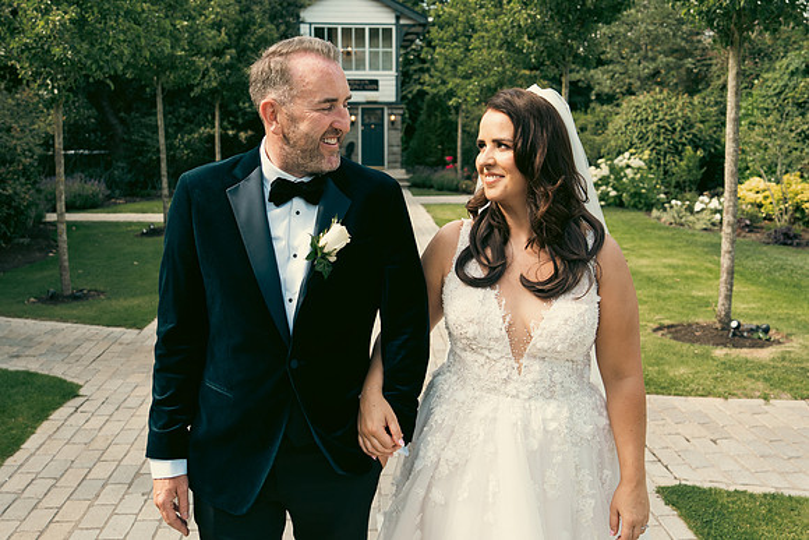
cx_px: 404
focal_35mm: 36
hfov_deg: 53.1
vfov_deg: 36.9
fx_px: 809
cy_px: 270
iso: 200
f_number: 3.5
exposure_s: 1/500
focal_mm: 24
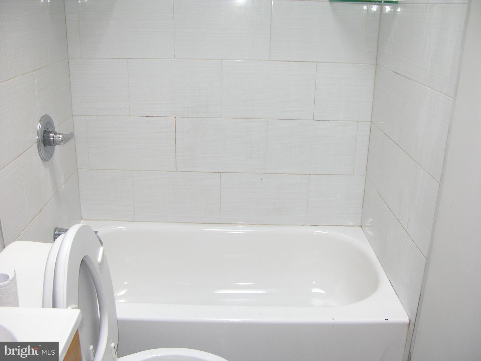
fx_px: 486
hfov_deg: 52.6
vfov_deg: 40.7
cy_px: 180
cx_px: 240
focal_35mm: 35
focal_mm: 8.9
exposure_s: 1/30
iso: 100
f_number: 2.8
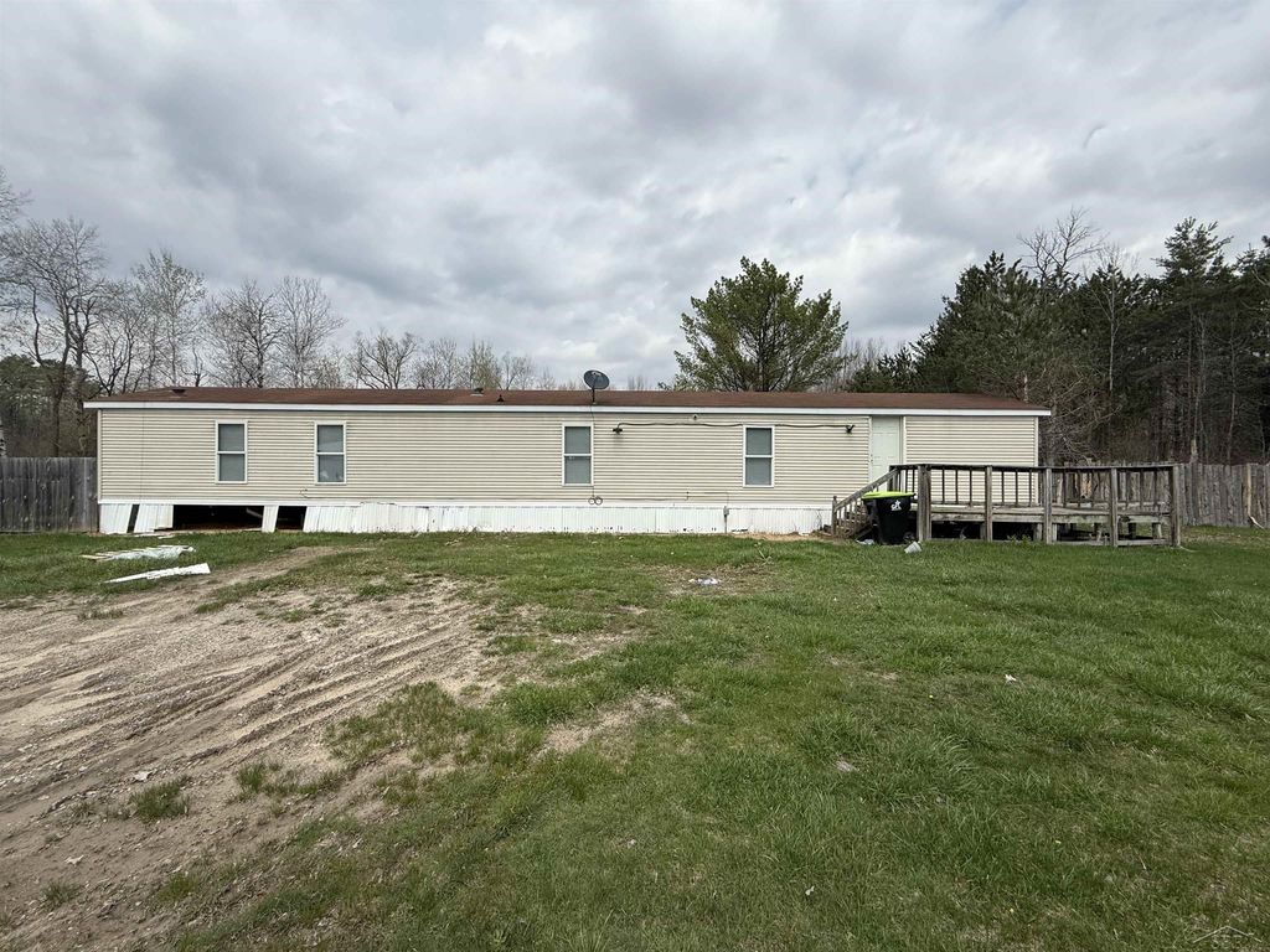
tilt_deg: -0.3
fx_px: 514
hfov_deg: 102.1
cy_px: 476
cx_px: 635
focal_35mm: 14
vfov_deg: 85.7
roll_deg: -0.3
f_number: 2.2
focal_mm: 2.22
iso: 50
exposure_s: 1/3460
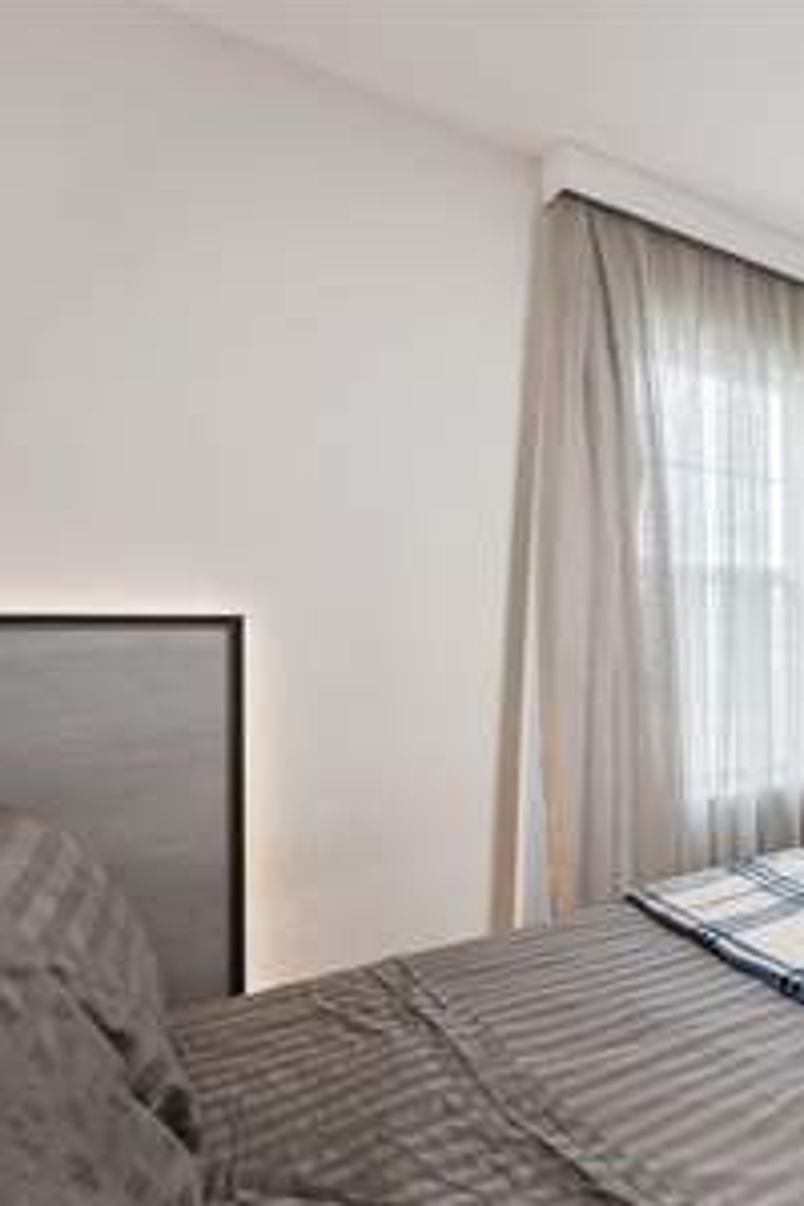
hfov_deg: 41.6
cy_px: 637
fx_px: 804
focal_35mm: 24
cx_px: 896
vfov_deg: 73.7
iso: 200
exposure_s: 1/6
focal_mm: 15
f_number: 9
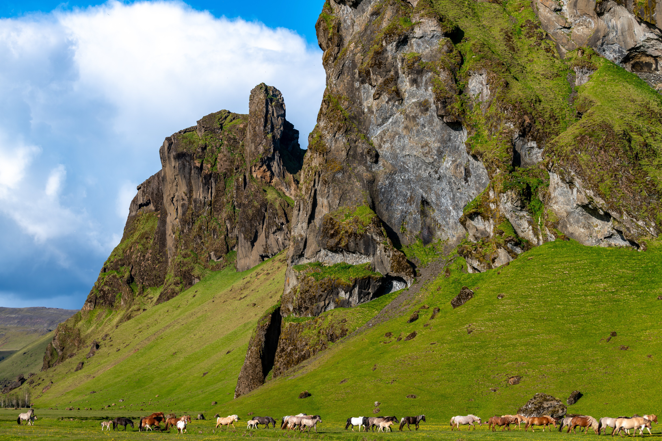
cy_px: 220
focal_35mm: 70
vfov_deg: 19.5
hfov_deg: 28.8
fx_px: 1287
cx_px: 331
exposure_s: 1/250
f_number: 9
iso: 64
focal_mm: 70
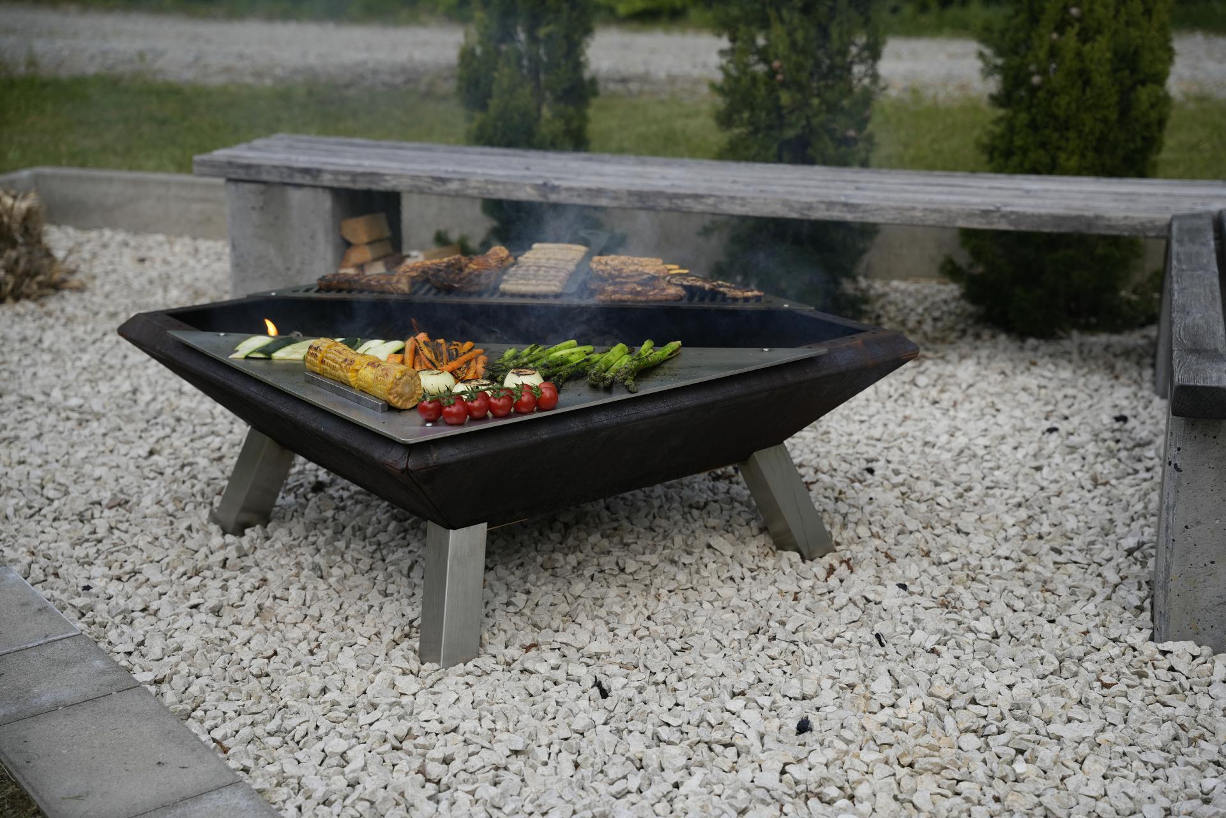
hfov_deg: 38.7
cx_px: 613
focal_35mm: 51
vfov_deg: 26.4
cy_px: 409
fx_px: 1744
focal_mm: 51.2
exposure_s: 1/320
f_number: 3.5
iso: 250
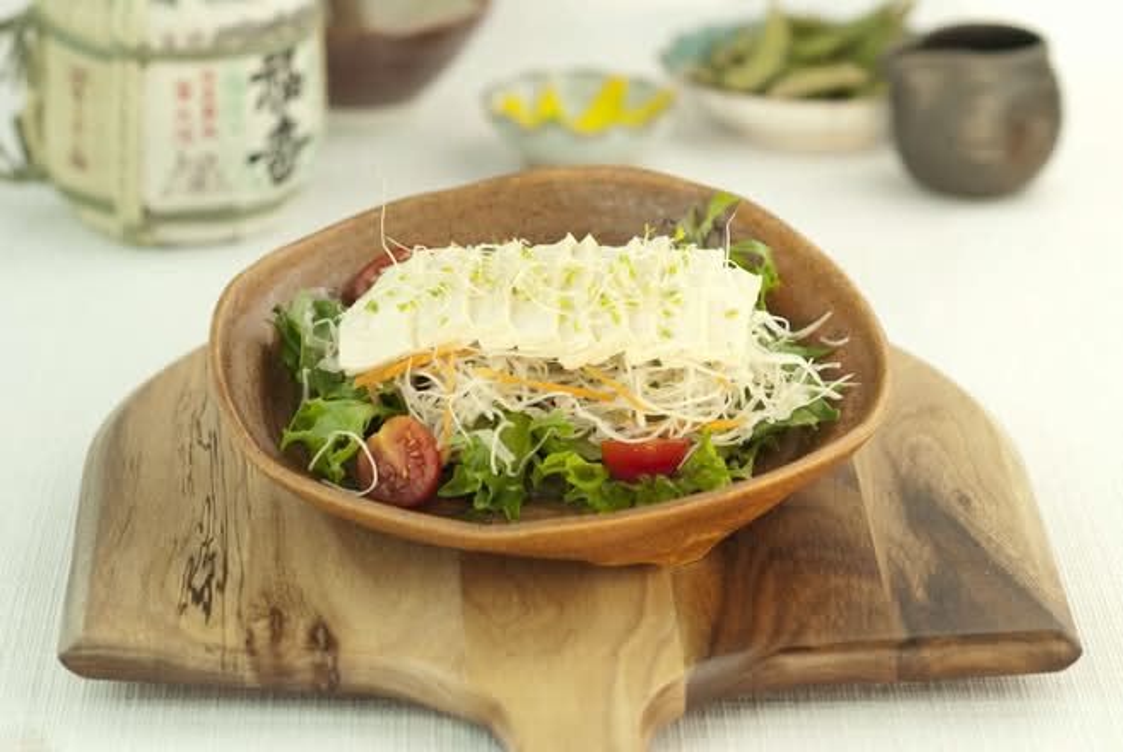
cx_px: 562
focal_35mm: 128
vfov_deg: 10.8
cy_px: 376
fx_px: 3983
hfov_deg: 16.1
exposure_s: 1/250
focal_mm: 85
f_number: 4.5
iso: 320
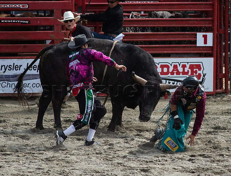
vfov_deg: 2.3
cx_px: 145
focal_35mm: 645
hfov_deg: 3.1
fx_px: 4328
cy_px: 93
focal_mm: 300
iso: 800
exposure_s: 1/6400
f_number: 4
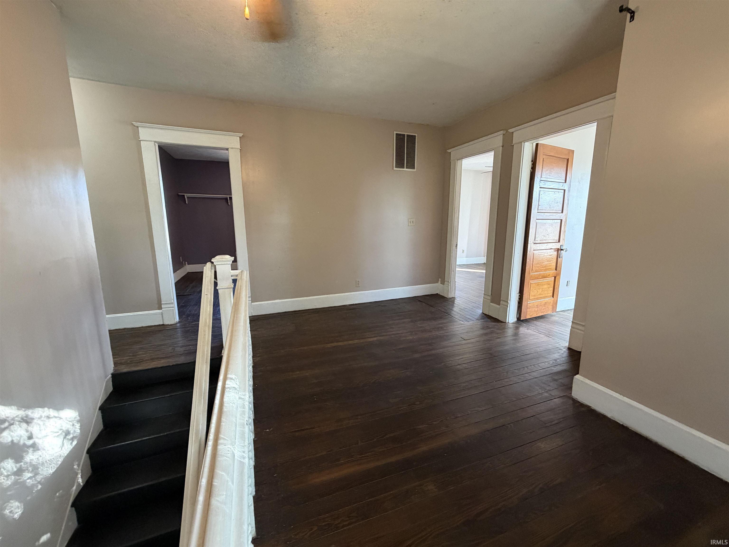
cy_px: 274
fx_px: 295
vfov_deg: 85.7
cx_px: 364
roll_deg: +0.5
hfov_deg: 102.1
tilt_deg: -10.2
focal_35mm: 14
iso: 400
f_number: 2.2
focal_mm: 2.22
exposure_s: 1/60
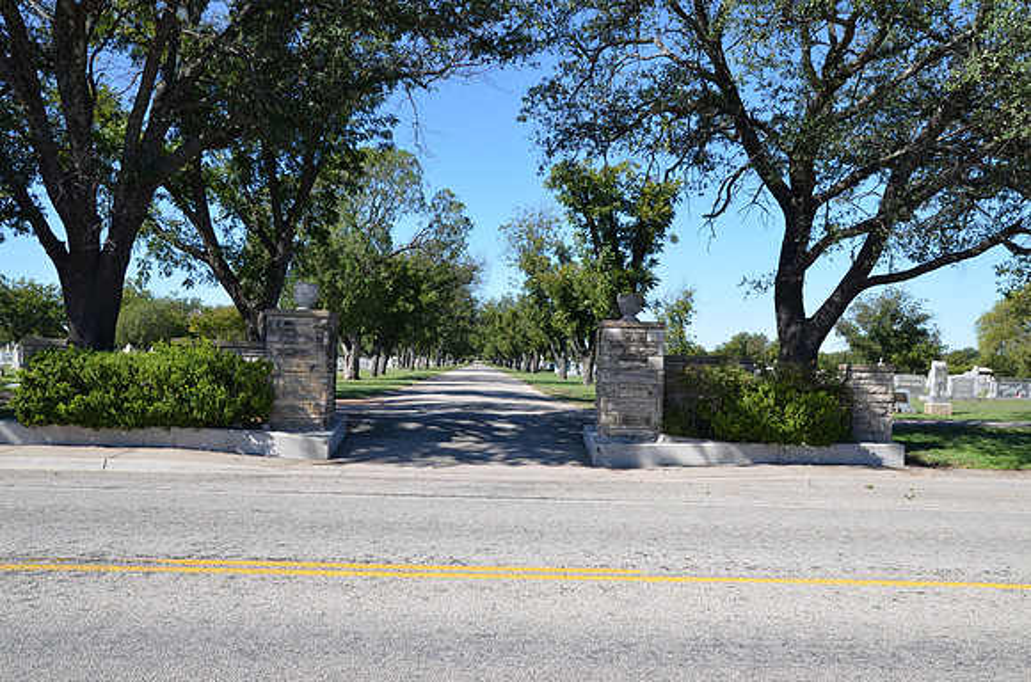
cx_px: 516
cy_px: 341
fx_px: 1029
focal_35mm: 36
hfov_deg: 53.2
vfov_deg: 36.7
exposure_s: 1/250
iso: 140
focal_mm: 24
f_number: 8
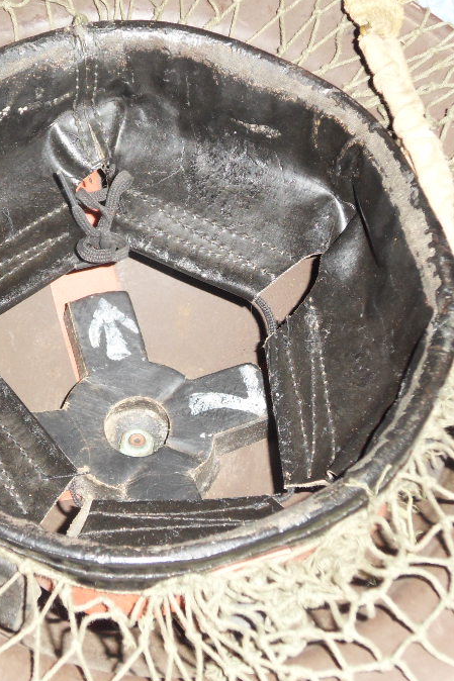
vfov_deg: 25.7
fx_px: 1495
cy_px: 377
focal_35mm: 79
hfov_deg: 17.3
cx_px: 180
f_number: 4.5
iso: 200
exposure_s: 1/45
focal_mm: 9
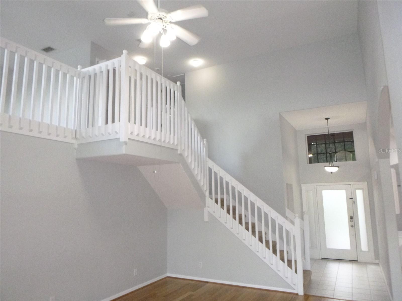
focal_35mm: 25
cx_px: 201
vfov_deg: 54.9
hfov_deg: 69.4
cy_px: 150
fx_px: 290
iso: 800
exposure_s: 1/60
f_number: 3.9
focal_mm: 4.5
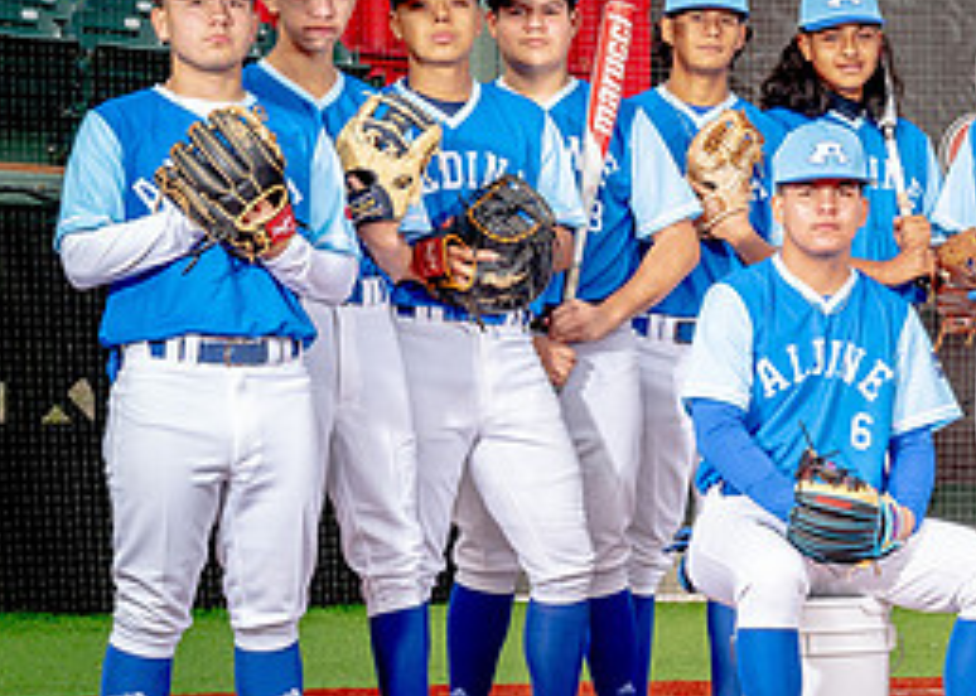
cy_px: 417
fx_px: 3518
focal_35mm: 127
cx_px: 1056
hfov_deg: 15.4
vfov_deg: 11.3
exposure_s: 1/125
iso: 100
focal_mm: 52
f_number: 11
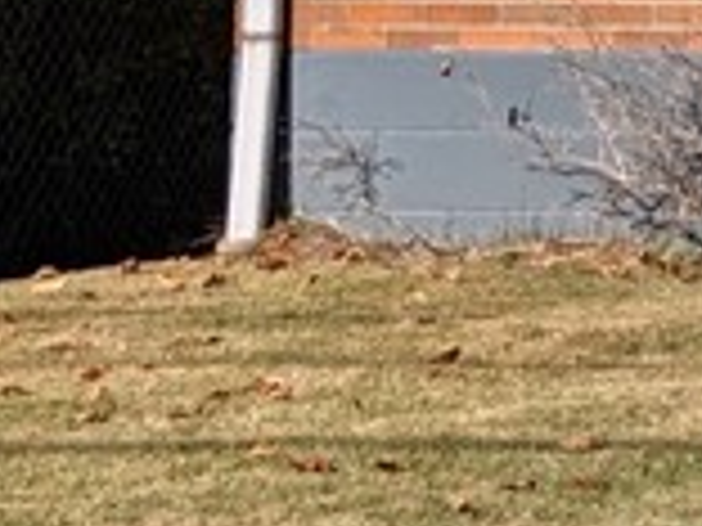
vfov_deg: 8.9
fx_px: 3184
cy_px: -499
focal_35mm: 157
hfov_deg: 10.4
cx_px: 1838
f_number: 1.68
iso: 25
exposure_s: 1/2740
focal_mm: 6.9
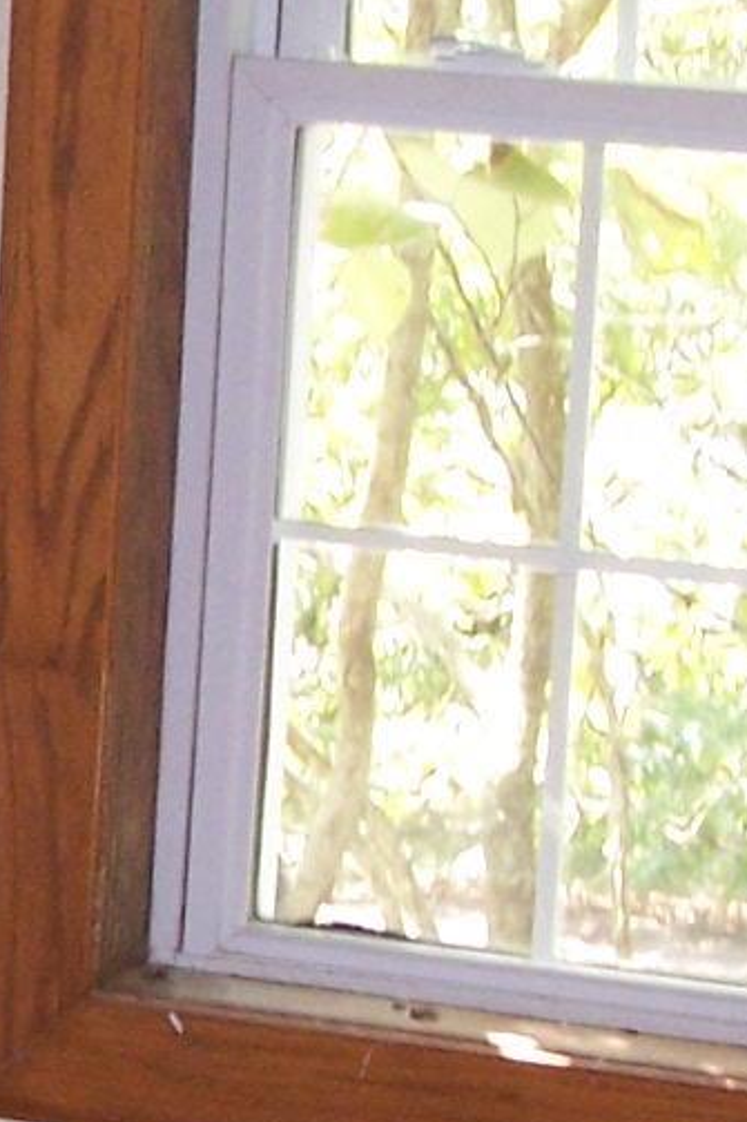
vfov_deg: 12.7
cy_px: 799
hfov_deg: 8.4
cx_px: -343
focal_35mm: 161
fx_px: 5014
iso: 140
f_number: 2.8
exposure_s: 1/60
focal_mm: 6.3
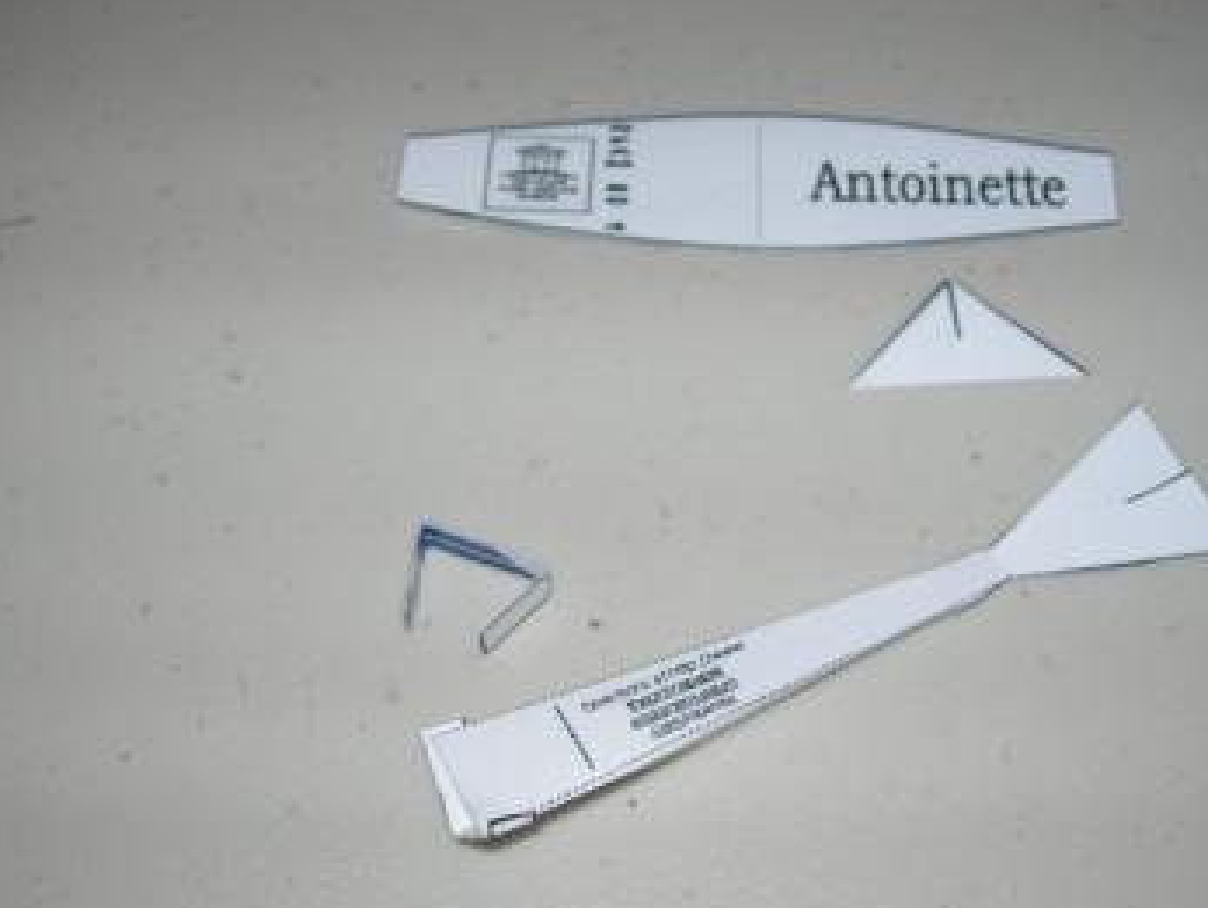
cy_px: 543
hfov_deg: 38.7
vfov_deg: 29.7
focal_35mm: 49
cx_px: 738
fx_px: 1712
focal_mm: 7.8
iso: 50
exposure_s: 1/60.1
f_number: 2.8
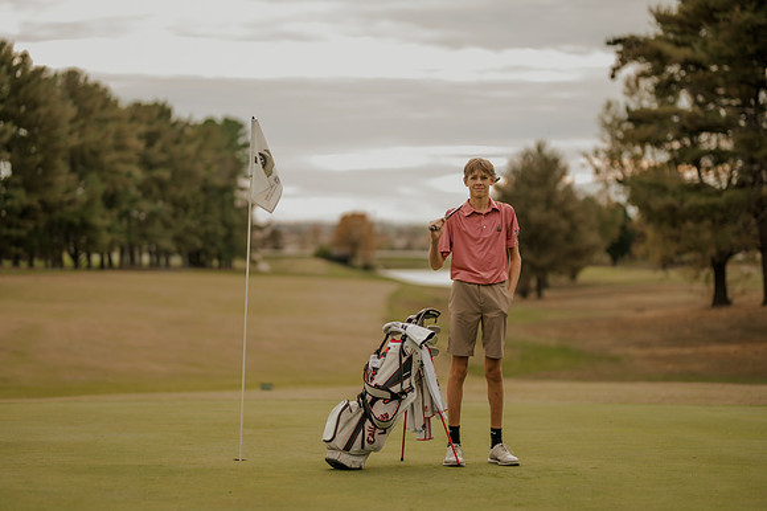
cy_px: 256
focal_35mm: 85
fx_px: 1810
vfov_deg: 16.1
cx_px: 384
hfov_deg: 23.9
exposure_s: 1/640
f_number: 1.4
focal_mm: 85
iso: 64
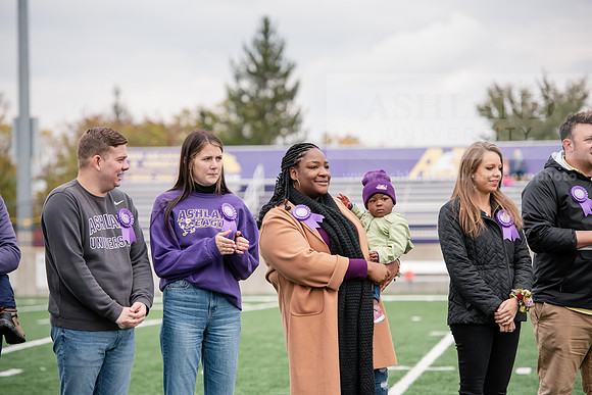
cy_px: 198
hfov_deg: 15.2
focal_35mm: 135
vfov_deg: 10.2
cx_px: 296
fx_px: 2220
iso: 400
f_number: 4
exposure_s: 1/1000
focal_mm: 135
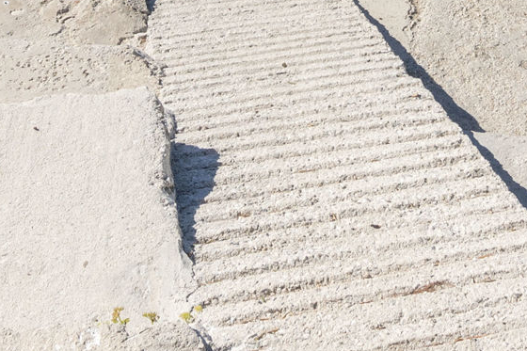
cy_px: -242
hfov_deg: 26.8
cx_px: 374
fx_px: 1098
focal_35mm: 75
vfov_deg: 15.9
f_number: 8
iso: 100
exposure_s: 1/500
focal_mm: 10
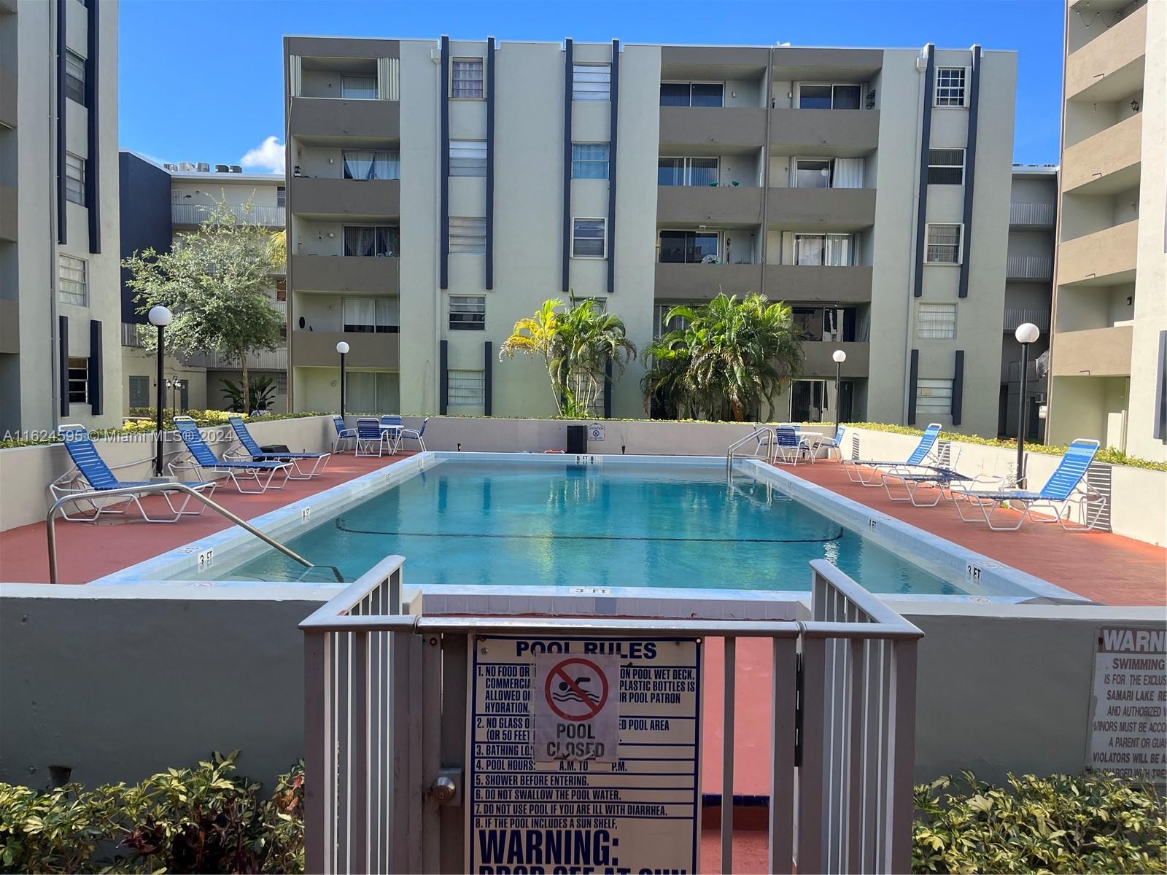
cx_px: 584
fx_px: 877
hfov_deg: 67.3
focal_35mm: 26
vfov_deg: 53.1
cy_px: 438
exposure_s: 1/1117
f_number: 1.6
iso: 50
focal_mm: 5.1
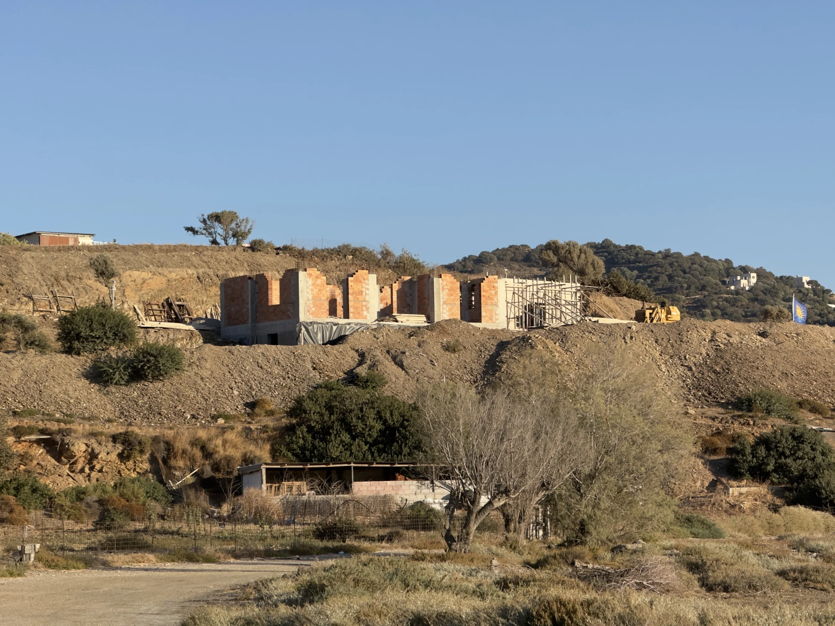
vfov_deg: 12.3
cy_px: 313
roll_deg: +2.0
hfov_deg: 16.4
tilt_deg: +4.7
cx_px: 418
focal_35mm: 120
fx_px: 2895
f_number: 2.8
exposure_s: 1/990
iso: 50
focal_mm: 15.66
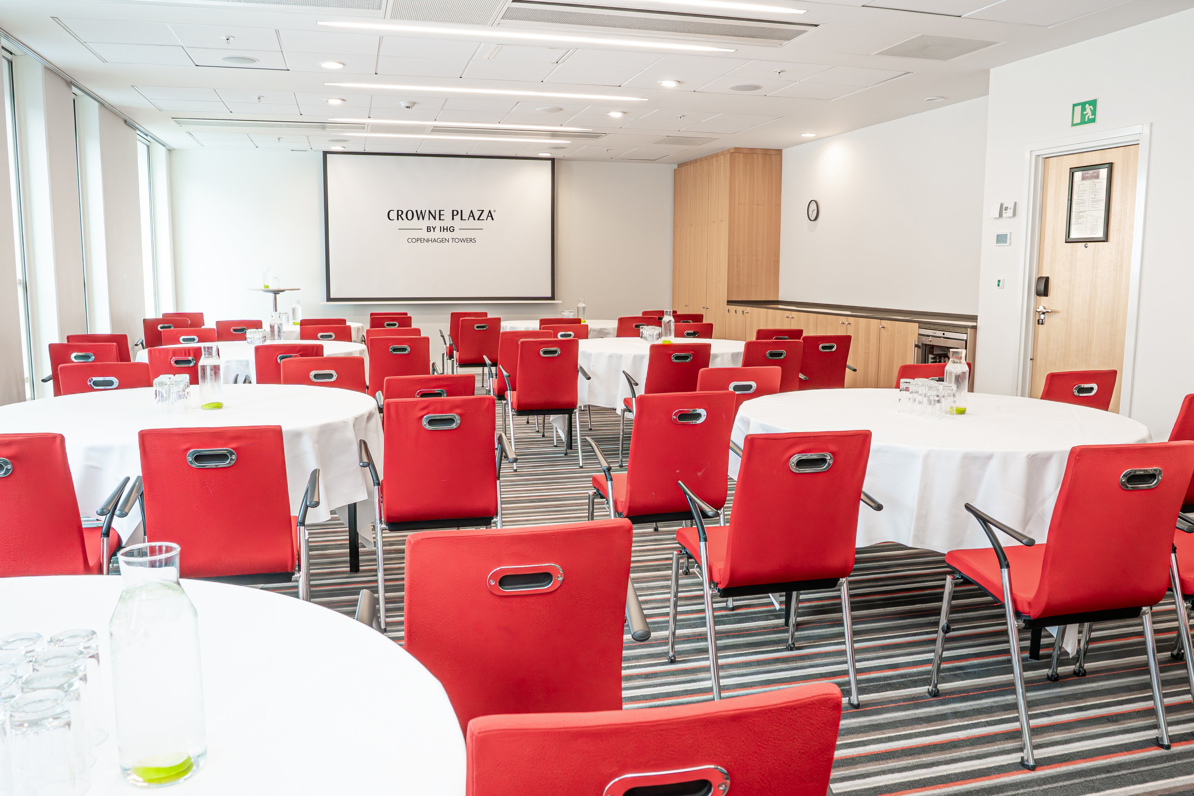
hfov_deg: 67.4
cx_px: 597
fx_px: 895
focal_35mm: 27
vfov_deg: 47.9
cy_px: 398
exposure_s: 1/50
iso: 2000
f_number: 8
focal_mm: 18
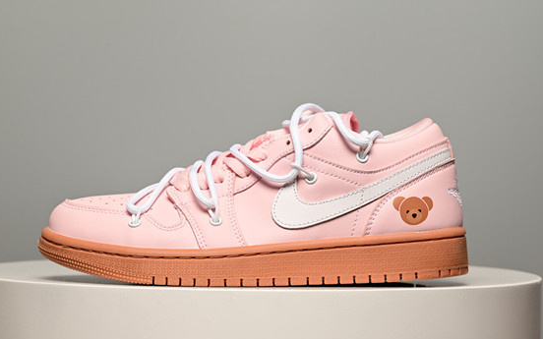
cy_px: 134
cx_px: 251
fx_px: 1598
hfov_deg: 19.3
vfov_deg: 12.1
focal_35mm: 108
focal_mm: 90
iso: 100
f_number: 10
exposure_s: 1/160
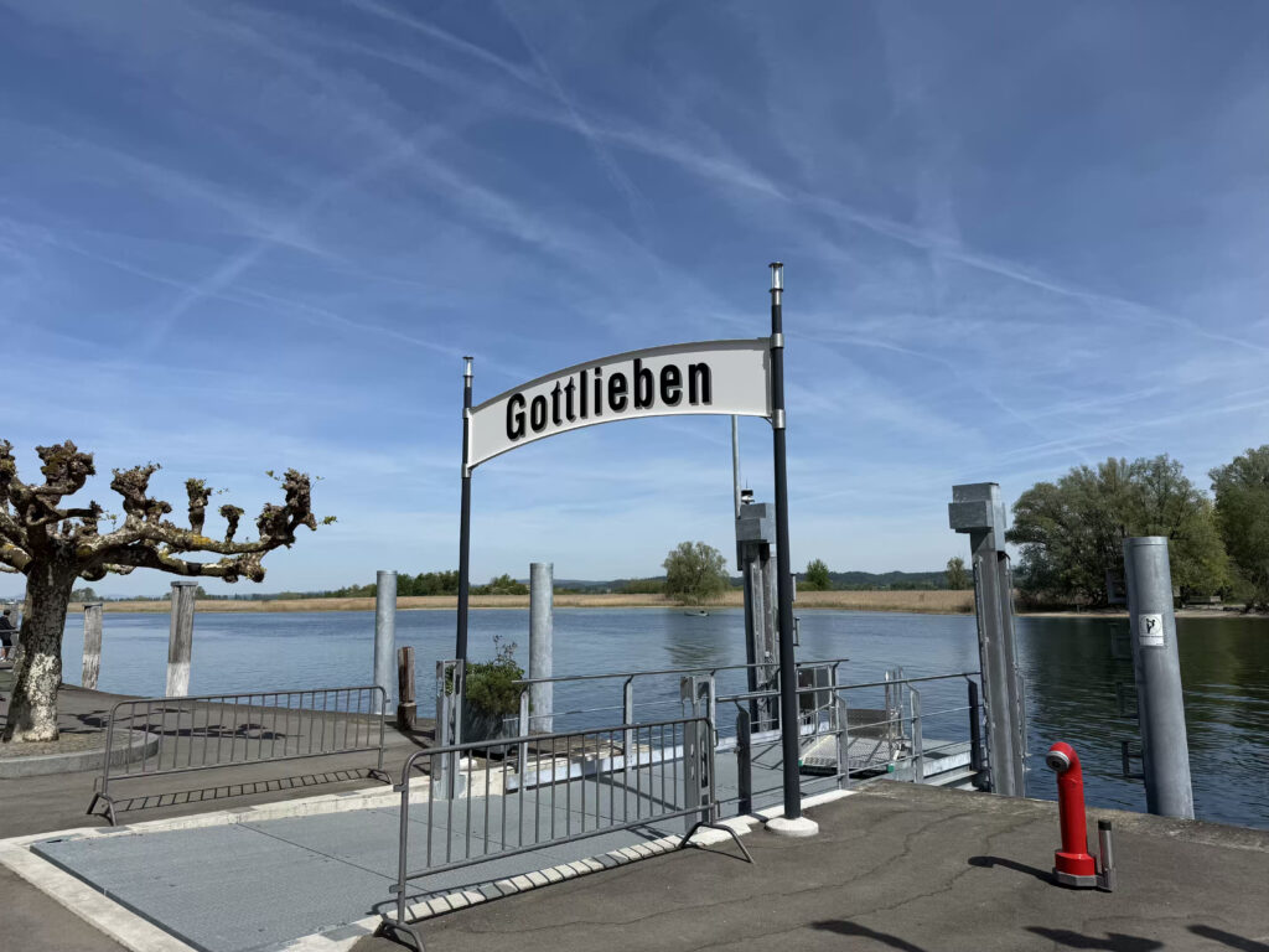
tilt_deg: +10.6
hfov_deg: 71.6
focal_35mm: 24
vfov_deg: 56.8
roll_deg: +0.7
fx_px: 880
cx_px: 634
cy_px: 476
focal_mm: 6.76
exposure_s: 1/7353
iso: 80
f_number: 1.78
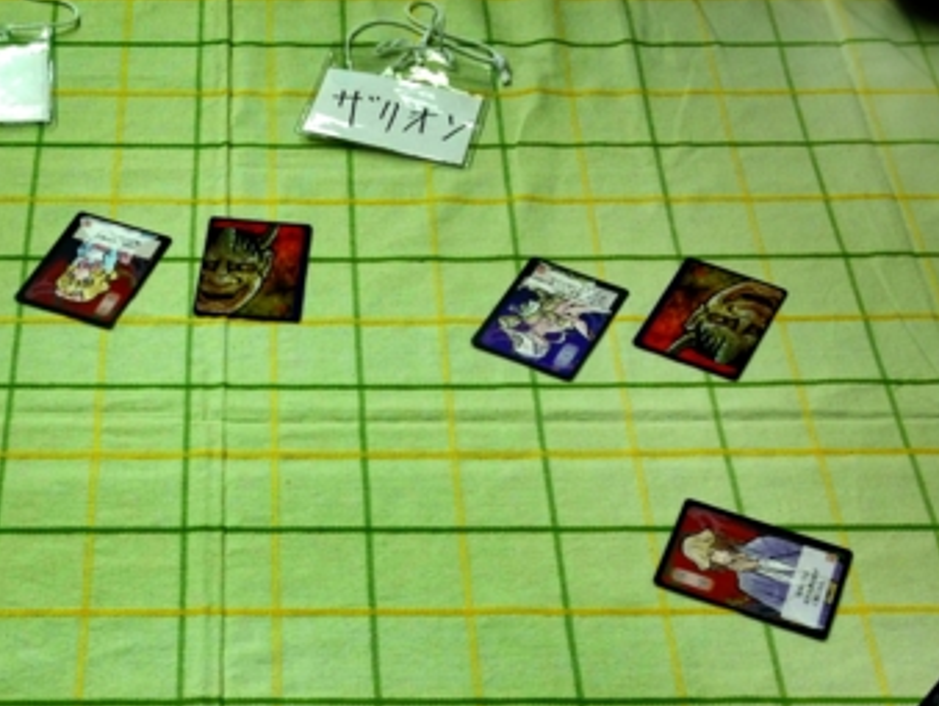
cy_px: 626
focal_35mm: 66
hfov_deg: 29.0
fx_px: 1792
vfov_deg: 21.8
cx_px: 271
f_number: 2.4
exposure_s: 1/30
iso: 64
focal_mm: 4.28
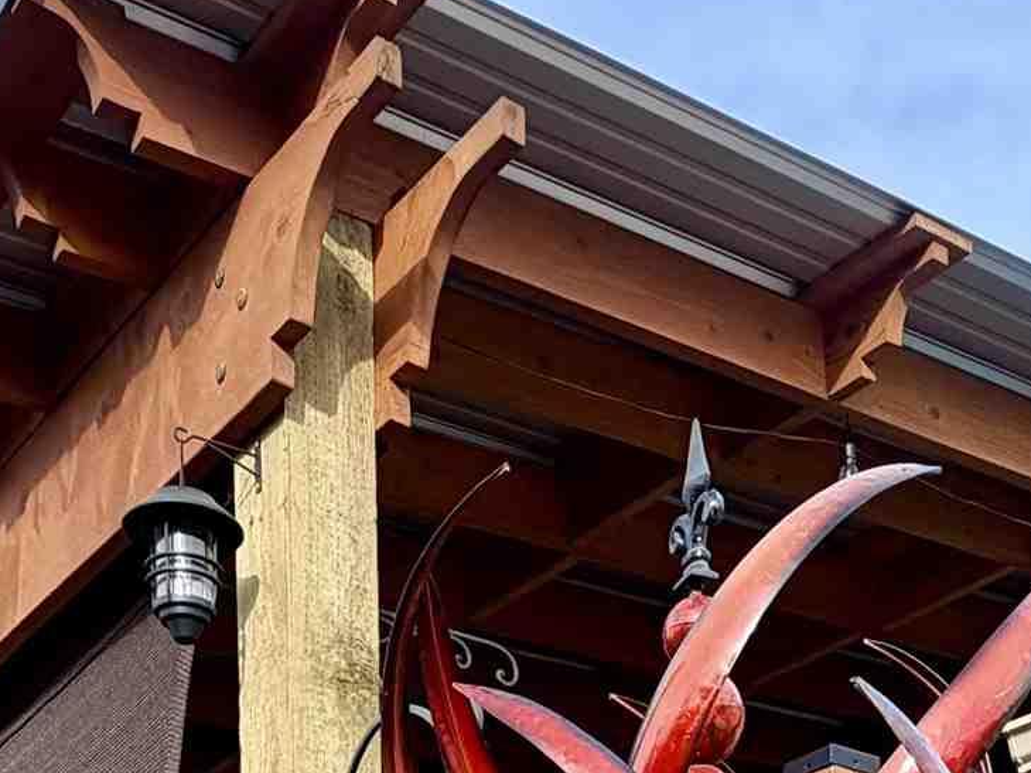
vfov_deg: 17.6
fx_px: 1758
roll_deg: +1.1
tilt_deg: -5.3
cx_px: 554
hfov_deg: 32.7
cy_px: 1543
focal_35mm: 59
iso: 64
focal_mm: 2.22
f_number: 2.2
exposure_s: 1/502
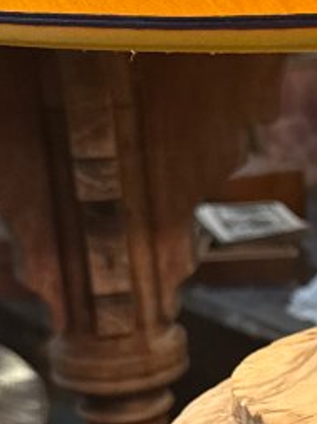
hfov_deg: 12.4
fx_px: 1395
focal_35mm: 114
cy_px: 342
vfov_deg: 17.1
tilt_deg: -19.3
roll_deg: -0.2
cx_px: 465
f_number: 1.78
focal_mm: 6.76
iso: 160
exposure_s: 1/100
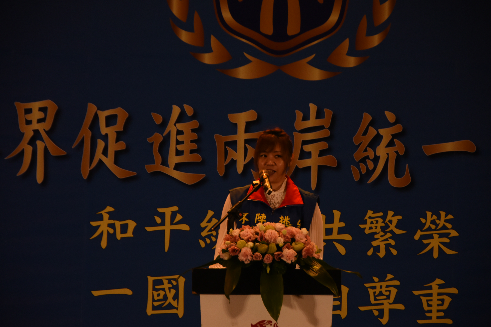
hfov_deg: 12.2
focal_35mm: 168
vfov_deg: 8.2
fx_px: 2291
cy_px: 164
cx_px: 246
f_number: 5.6
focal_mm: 112
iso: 800
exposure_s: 1/125
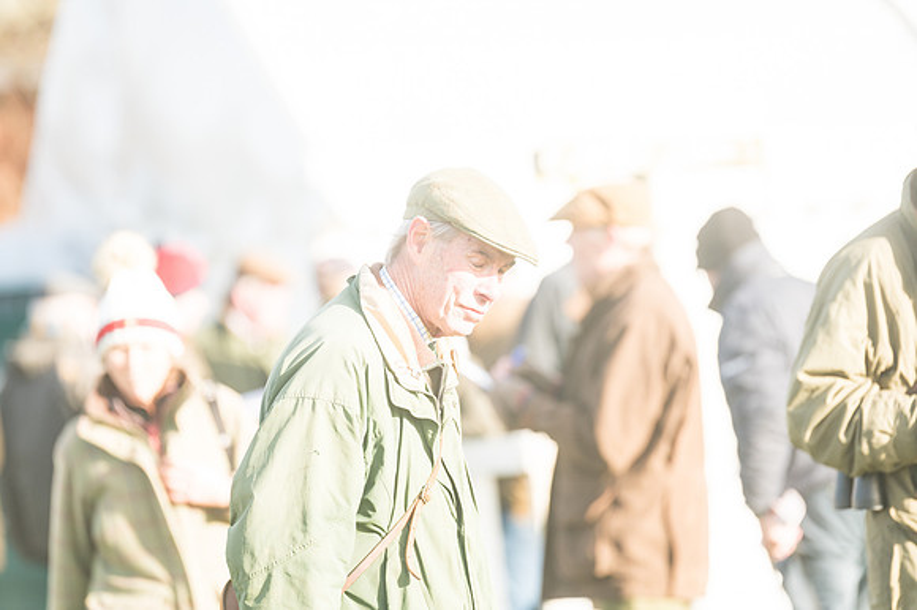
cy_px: 305
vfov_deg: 4.6
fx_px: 7640
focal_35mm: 300
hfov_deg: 6.9
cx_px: 458
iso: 400
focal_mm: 300
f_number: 5
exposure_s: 1/800
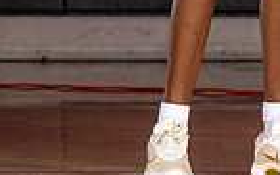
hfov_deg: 3.7
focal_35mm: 570
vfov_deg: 2.3
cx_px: 373
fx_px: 4346
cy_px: -217
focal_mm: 99
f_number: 6.3
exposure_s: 1/125
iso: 80
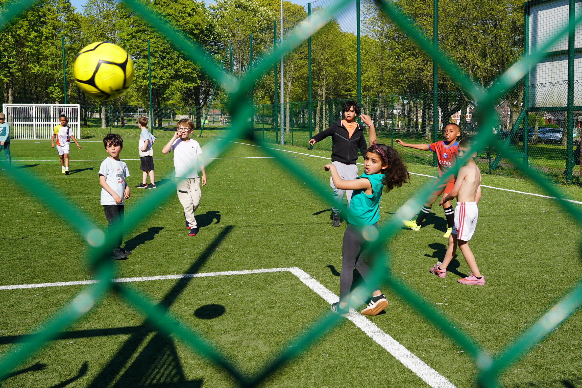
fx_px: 647
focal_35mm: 40
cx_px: 287
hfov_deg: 48.5
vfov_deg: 33.4
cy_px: 178
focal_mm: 24
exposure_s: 1/500
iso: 100
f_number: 5
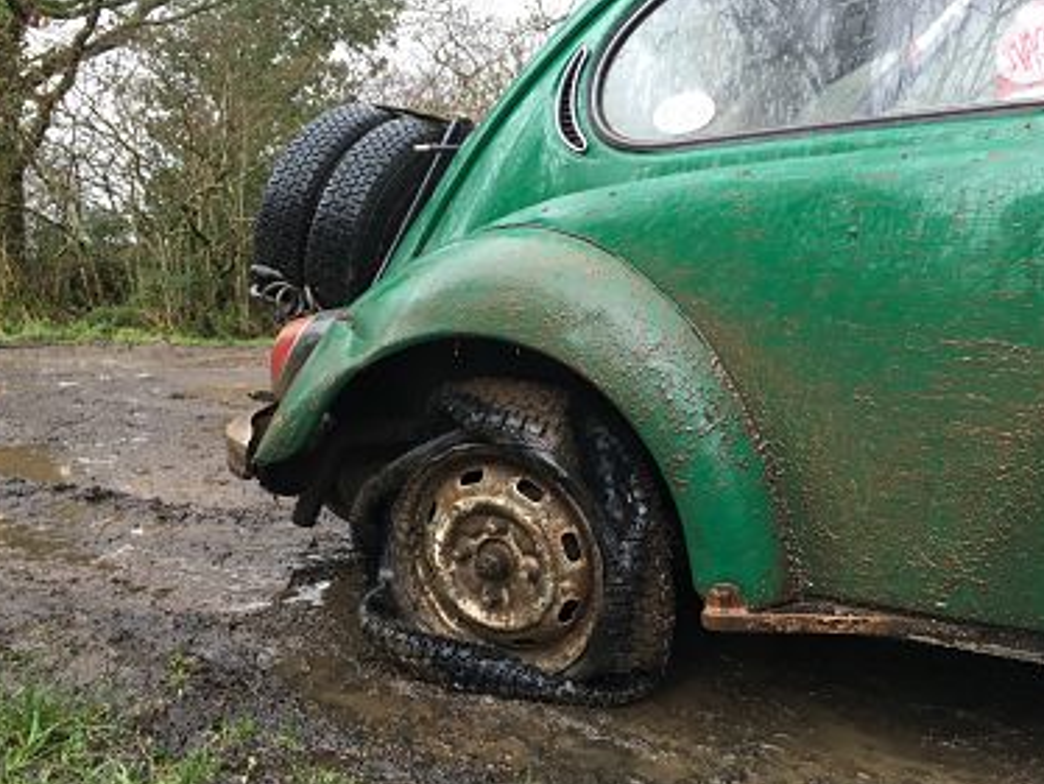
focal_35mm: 31
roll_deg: +0.9
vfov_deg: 45.5
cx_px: 519
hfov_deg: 58.3
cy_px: 407
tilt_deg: -9.6
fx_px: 936
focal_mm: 4.15
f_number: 2.2
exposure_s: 1/33
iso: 80
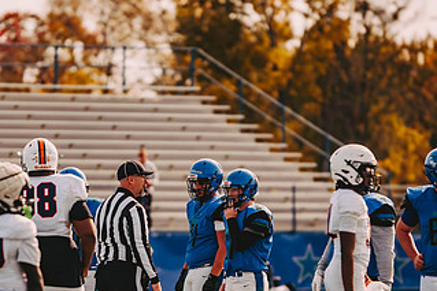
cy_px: 242
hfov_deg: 5.7
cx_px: 189
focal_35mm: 364
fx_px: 4420
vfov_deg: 3.8
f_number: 2.8
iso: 160
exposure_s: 1/1600
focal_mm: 200
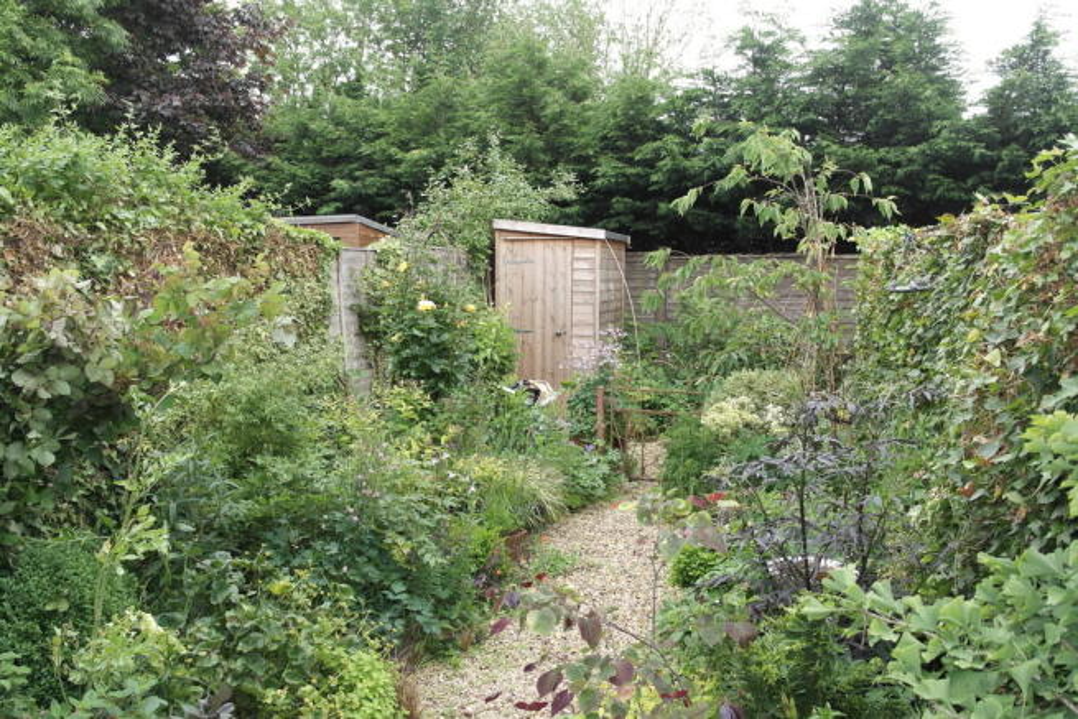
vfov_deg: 43.6
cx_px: 539
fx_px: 898
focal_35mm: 30
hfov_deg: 61.9
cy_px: 360
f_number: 4
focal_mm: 20
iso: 100
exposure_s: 1/80
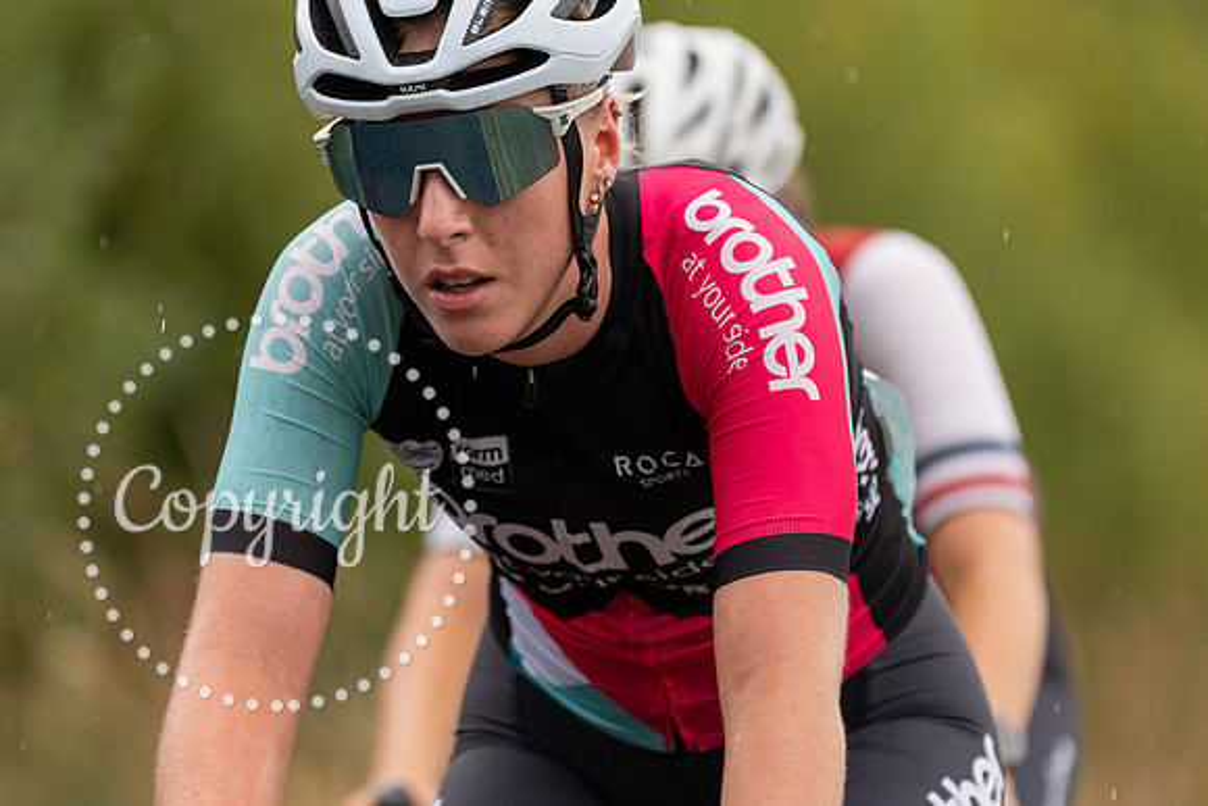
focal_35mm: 324
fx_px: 10861
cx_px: 431
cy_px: 335
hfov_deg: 6.4
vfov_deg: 4.2
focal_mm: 200
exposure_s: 1/1000
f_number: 2.8
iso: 400
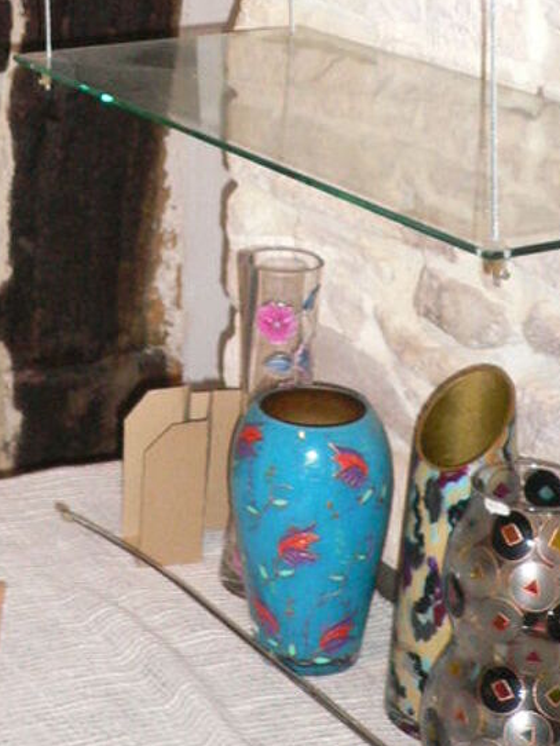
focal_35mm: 86
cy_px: -60
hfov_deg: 16.7
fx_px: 1854
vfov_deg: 21.6
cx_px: -30
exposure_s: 1/60
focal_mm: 5.8
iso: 300
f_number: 2.8
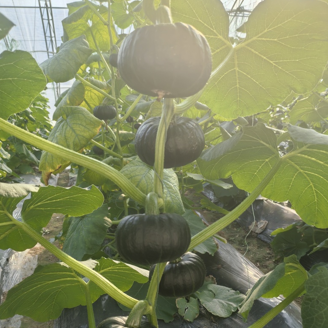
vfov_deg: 49.4
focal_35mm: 33
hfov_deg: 49.7
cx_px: 168
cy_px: 201
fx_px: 354
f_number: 1.9
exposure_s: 1/739
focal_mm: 5.52
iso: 50
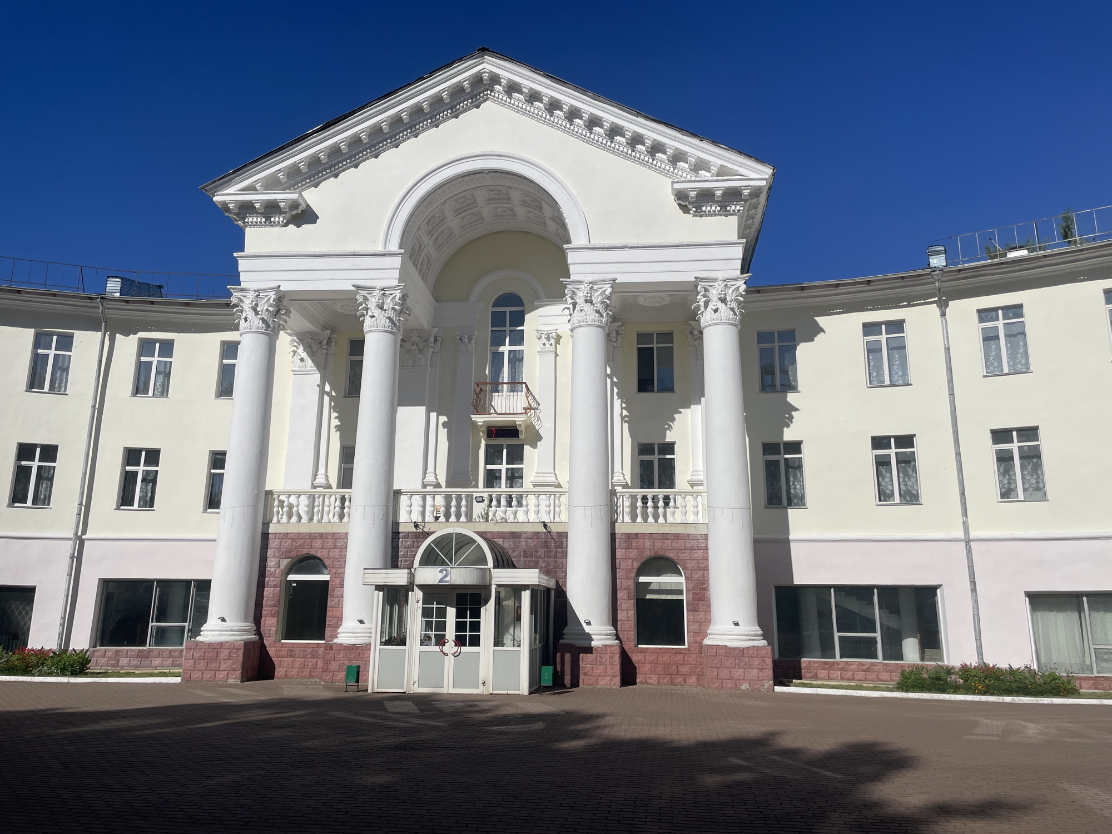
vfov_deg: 53.1
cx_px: 556
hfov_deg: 67.3
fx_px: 835
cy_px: 417
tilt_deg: +13.1
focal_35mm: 26
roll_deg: -0.7
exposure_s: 1/11905
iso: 32
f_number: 1.6
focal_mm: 4.2
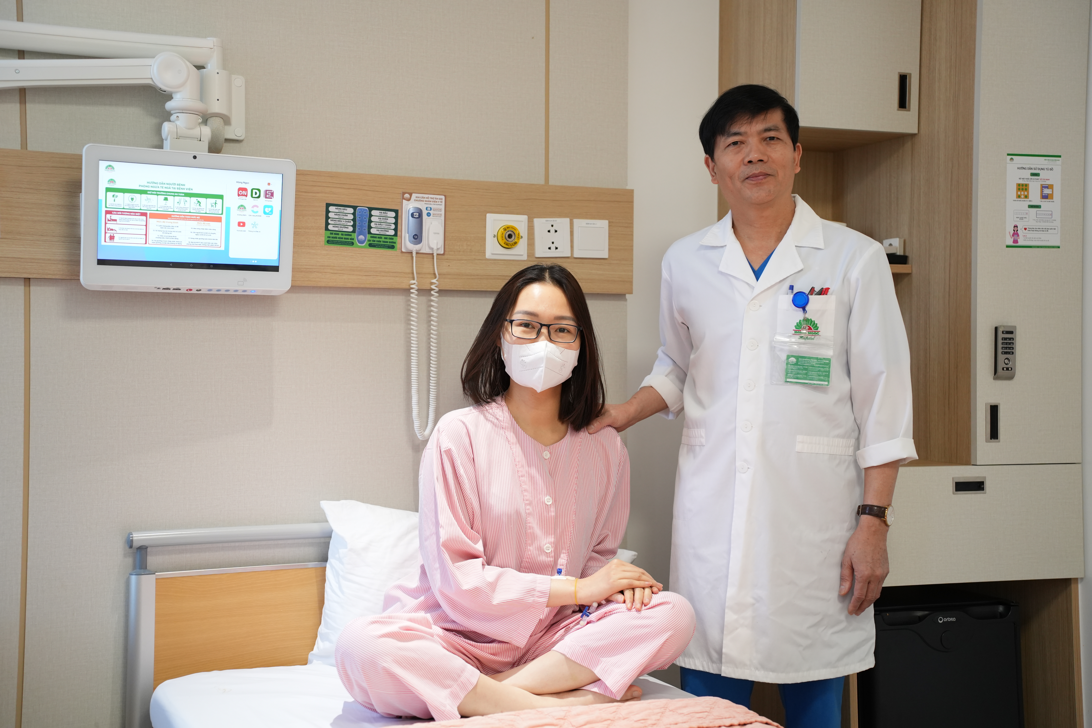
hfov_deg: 41.1
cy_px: 364
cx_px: 546
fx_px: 1456
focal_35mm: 48
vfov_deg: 28.1
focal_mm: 48
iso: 1250
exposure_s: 1/160
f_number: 3.2
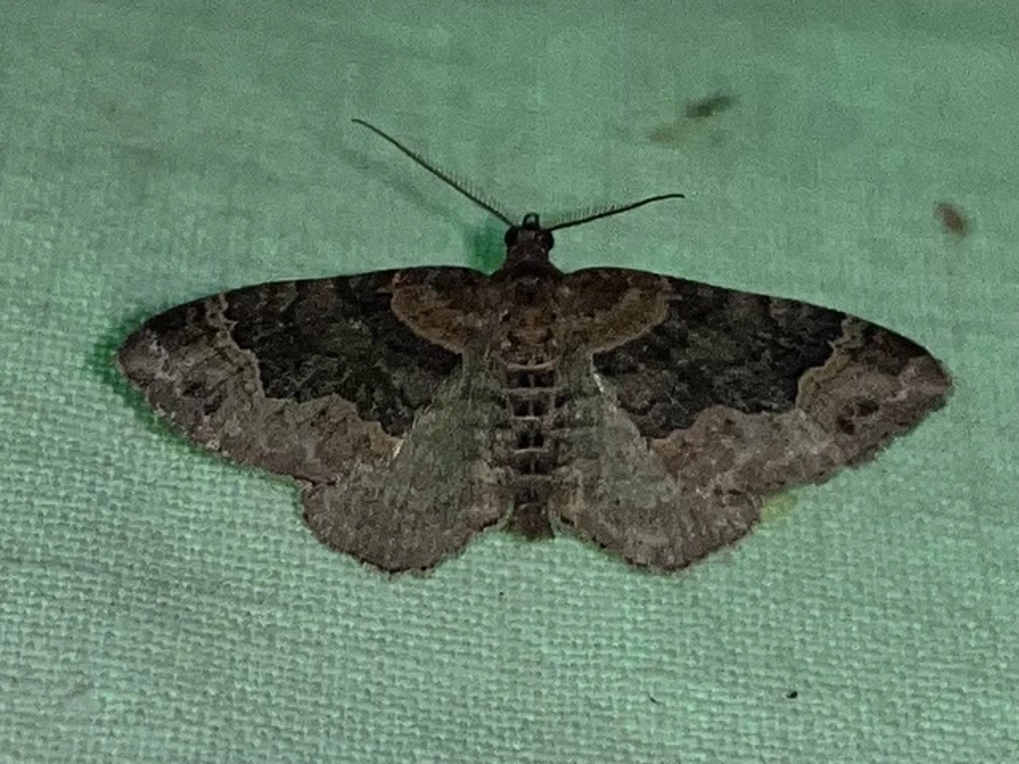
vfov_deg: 53.1
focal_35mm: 26
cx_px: 510
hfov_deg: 67.3
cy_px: 382
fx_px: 765
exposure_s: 1/17241
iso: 32
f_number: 1.6
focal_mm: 5.1
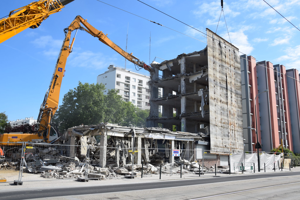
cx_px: 150
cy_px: 100
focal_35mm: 32
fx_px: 262
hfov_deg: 59.5
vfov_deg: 41.7
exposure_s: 1/400
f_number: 10
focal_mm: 21
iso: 200
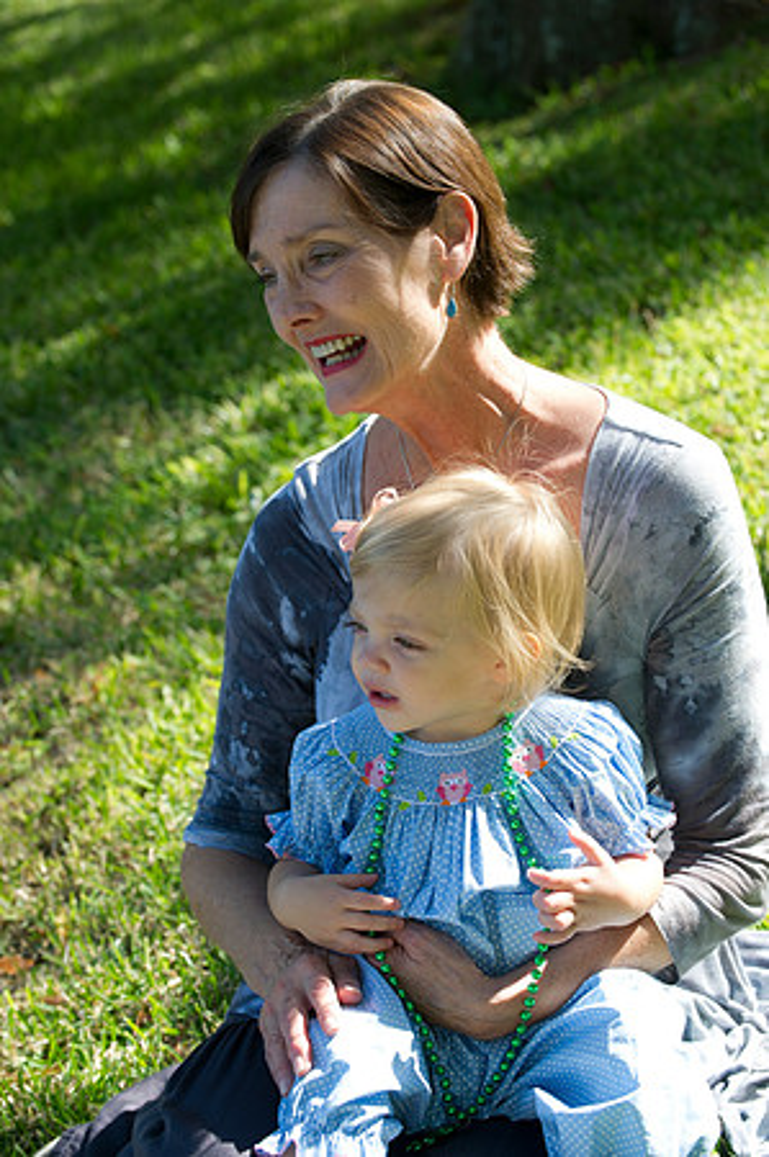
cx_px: 384
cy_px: 578
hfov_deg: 14.4
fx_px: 3051
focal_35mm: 95
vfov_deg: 21.5
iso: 250
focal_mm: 95
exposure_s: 1/200
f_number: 5.6
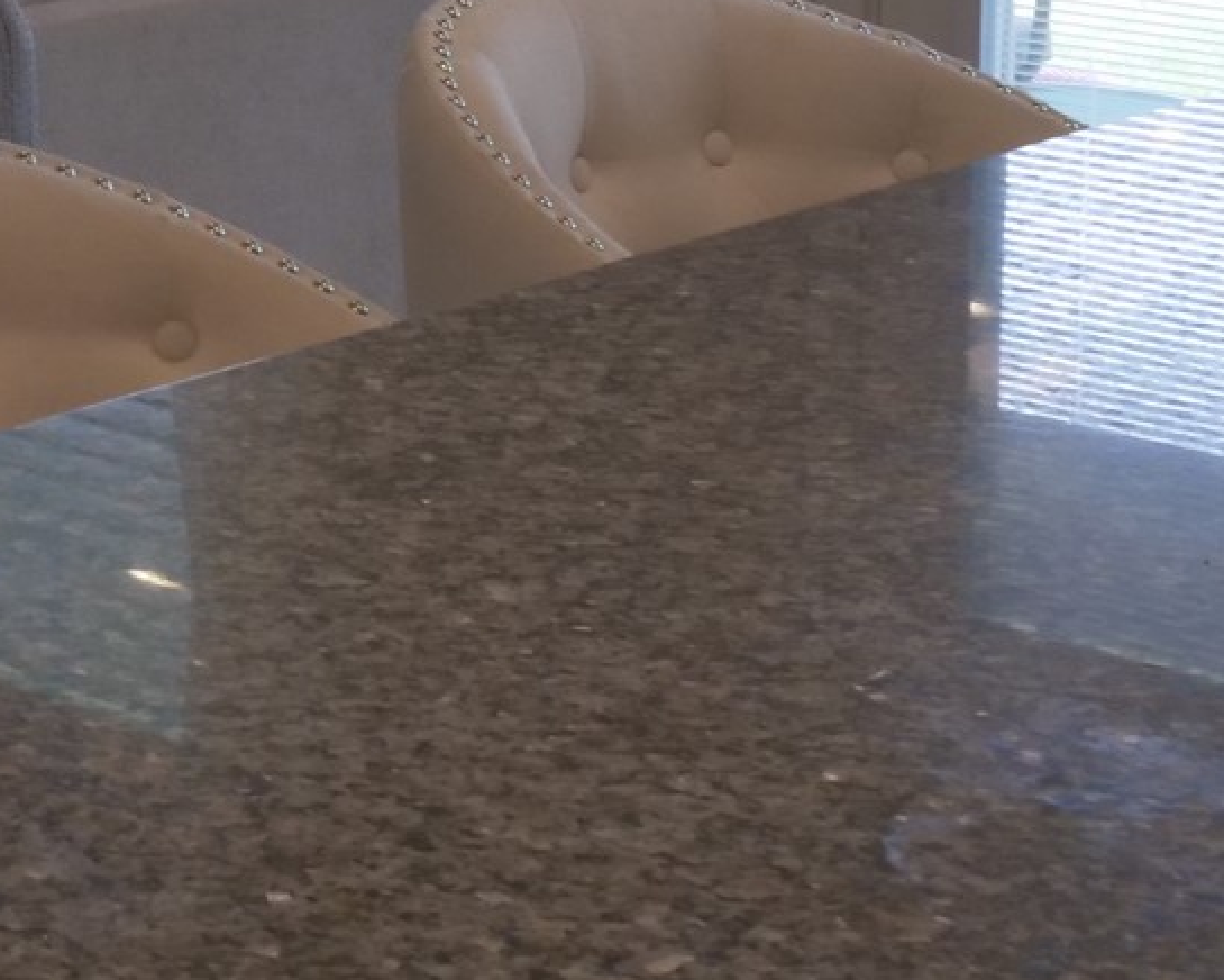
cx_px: -851
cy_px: -308
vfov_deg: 13.5
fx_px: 3985
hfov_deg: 15.5
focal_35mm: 110
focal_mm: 15
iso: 1250
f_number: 8
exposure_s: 1/60
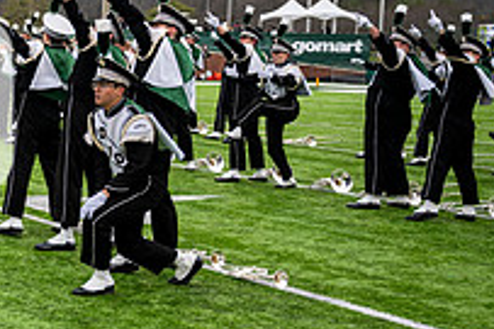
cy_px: 130
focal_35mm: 83
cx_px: -170
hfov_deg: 21.8
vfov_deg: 16.4
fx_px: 1138
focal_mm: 29
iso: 100
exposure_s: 1/500
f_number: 2.8
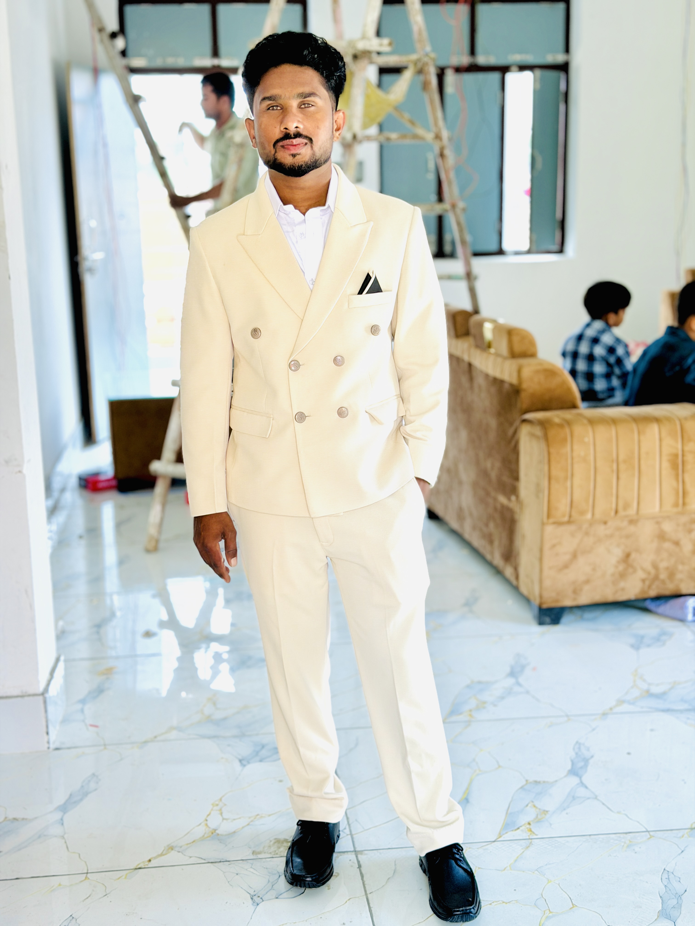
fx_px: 1285
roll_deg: +1.6
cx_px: 348
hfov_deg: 30.3
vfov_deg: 39.7
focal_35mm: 48
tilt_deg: -12.8
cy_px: 463
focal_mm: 6.76
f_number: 1.78
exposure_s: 1/260
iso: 80
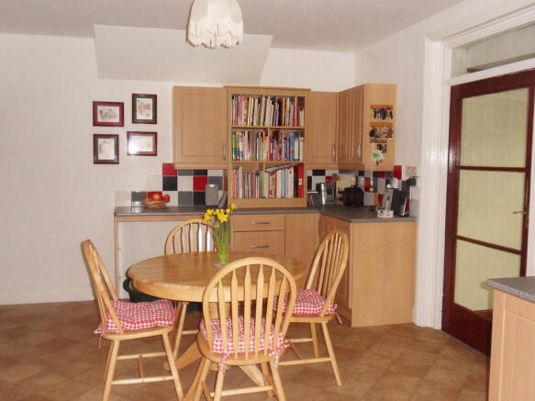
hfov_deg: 56.8
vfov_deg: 44.1
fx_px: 494
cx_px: 268
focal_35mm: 32
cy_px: 200
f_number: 3.7
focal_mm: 5.6
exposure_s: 1/30
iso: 320
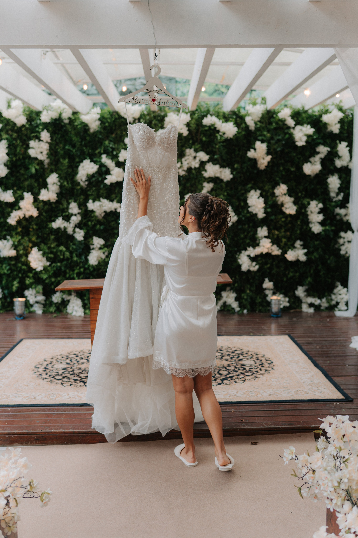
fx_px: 522
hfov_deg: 37.9
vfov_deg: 54.4
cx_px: 179
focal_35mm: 35
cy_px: 269
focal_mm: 35
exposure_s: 1/400
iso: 160
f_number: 1.8
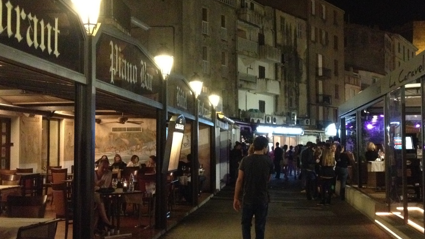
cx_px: 255
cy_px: 125
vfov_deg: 23.5
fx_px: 575
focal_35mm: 51
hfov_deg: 40.4
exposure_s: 1/15
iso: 800
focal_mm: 4.28
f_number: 2.4
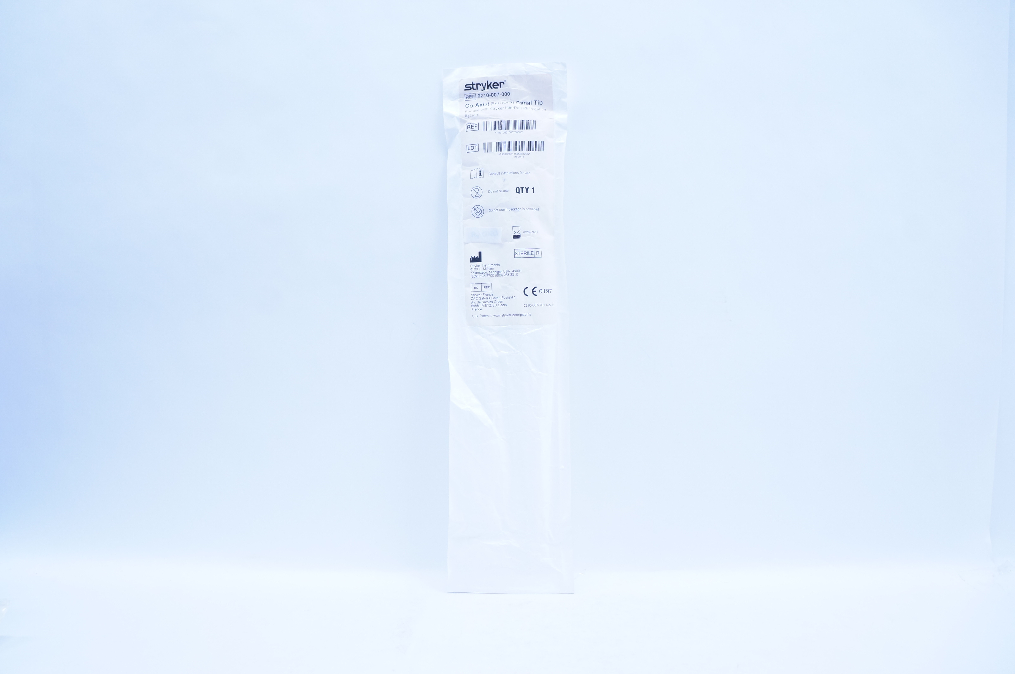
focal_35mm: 27
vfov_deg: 47.8
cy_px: 337
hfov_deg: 67.4
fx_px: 760
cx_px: 508
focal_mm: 18
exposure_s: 1/125
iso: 800
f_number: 5.6
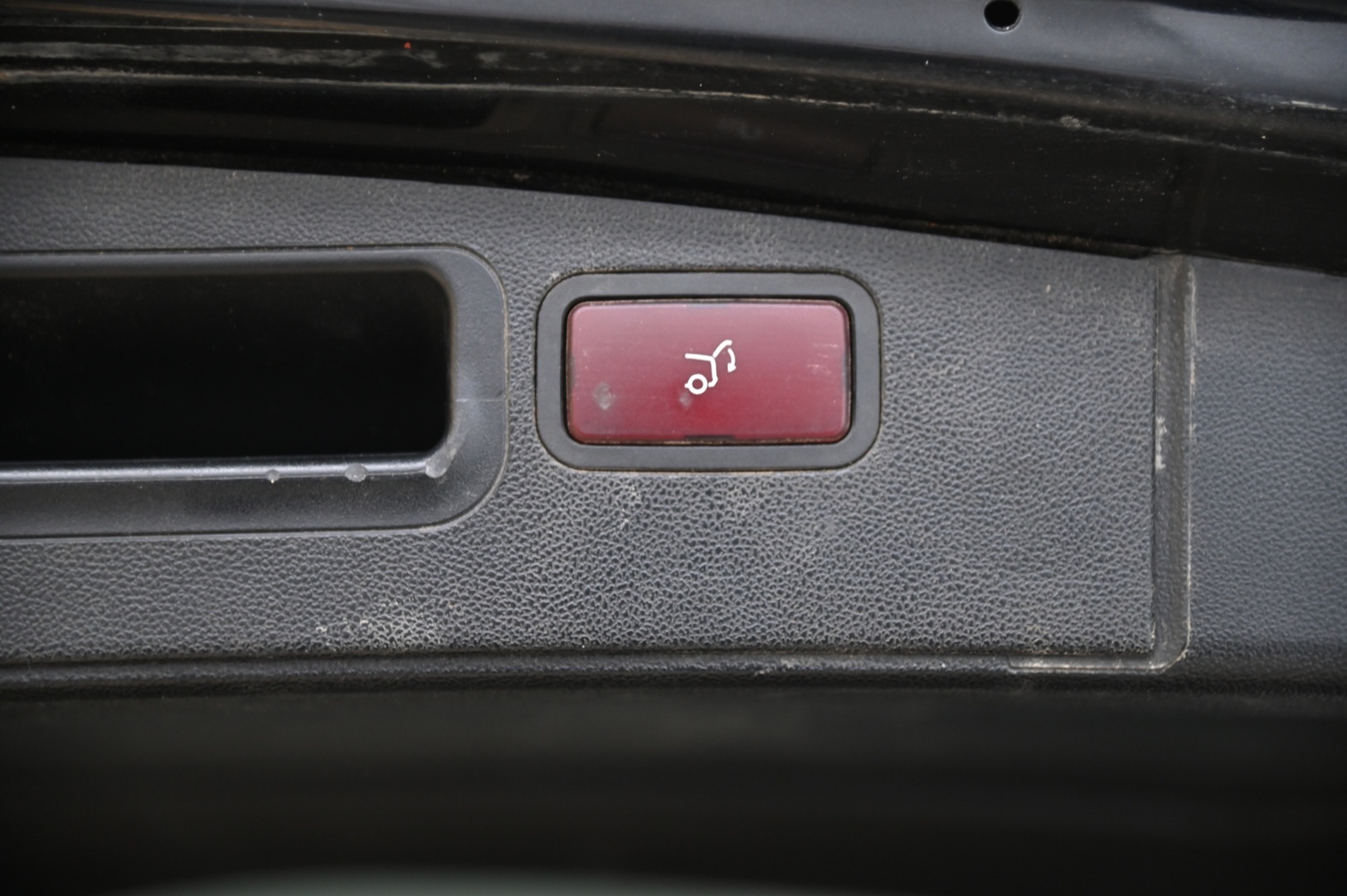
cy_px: 448
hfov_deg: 24.8
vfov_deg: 16.6
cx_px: 674
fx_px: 3066
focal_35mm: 82
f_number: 4
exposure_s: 1/50
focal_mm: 82
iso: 2000
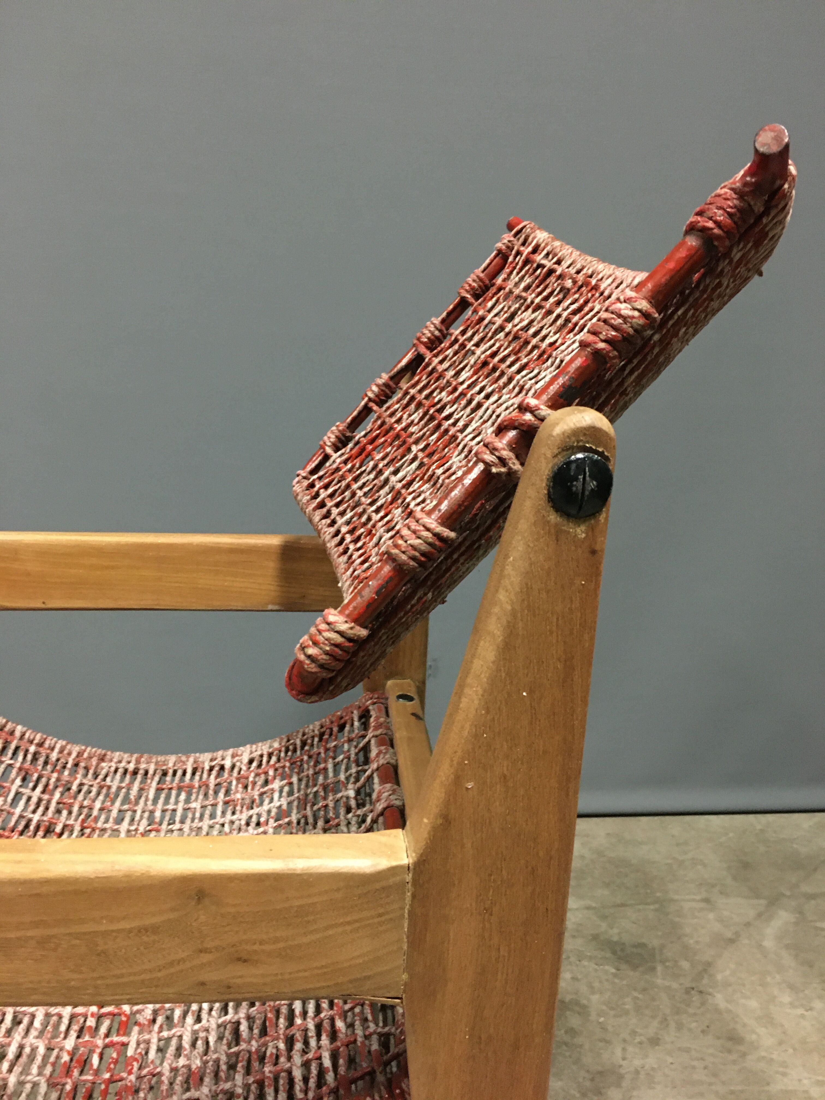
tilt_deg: -17.0
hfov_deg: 48.2
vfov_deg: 61.7
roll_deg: -2.6
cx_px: 412
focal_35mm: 29
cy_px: 550
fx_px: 922
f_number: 2.2
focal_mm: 4.15
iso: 400
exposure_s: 1/17
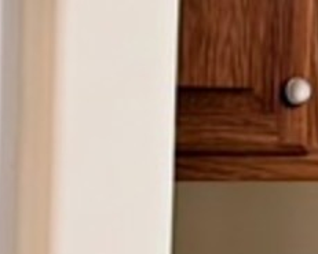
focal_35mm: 146
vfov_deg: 10.3
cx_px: -88
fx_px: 1375
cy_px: 346
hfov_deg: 12.8
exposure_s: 1/60
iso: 400
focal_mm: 6.76
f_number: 1.78
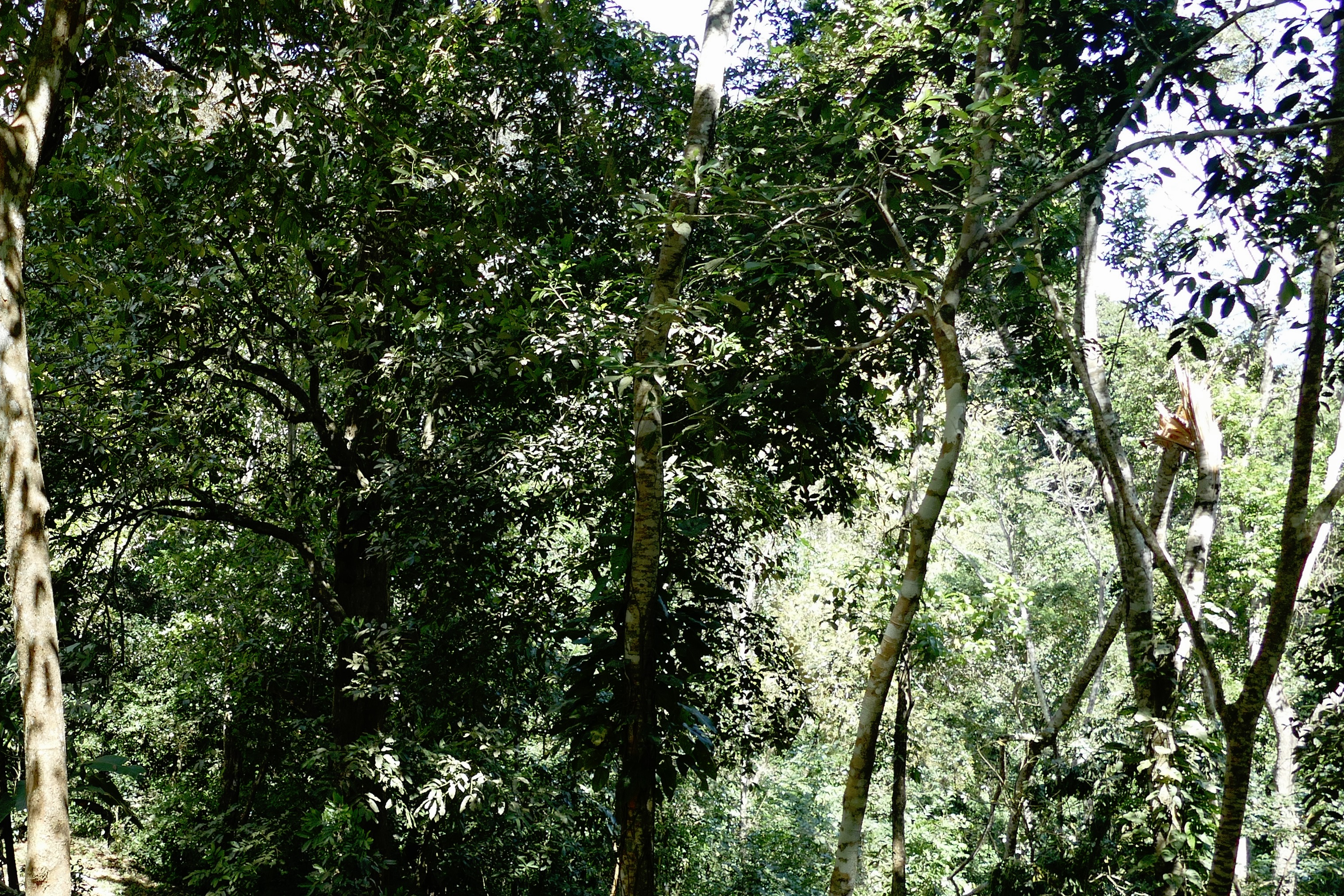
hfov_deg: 42.1
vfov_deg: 29.6
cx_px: 319
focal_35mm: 45
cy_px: 629
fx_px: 1680
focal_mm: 9.12
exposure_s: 1/80
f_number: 2.8
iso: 125
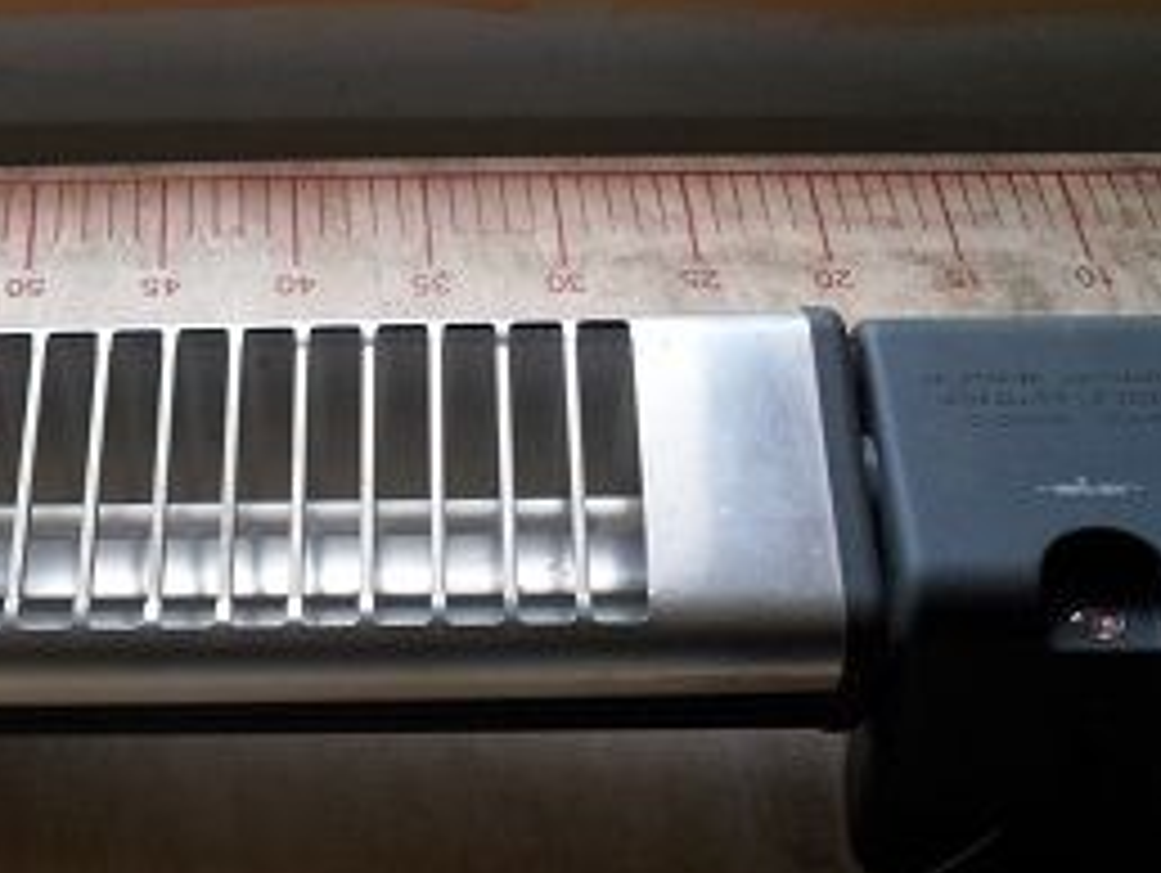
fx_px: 2182
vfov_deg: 22.4
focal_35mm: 65
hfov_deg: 29.2
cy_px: 675
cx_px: 252
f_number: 2.8
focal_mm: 6.2
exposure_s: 1/60
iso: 100
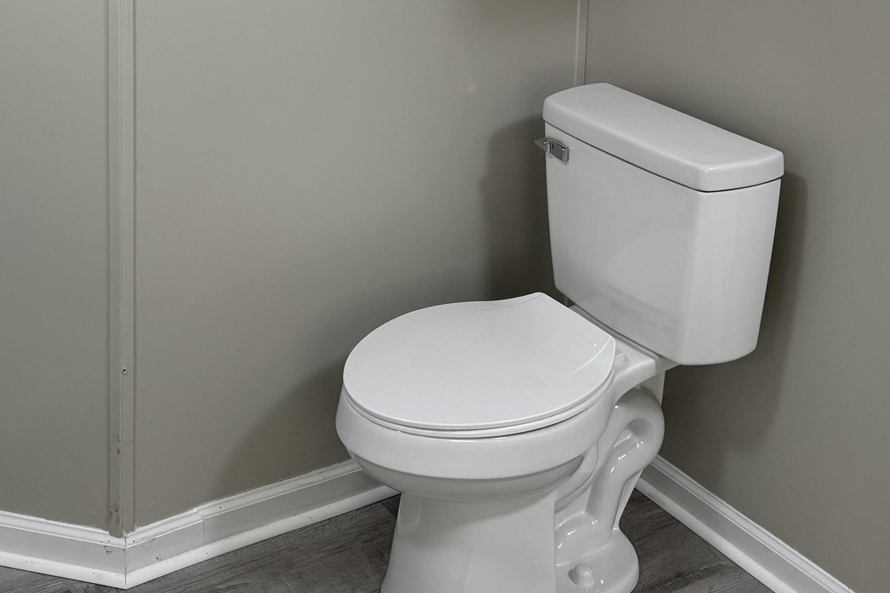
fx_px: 1359
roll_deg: -0.7
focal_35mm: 55
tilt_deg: -8.4
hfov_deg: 35.5
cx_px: 227
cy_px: -132
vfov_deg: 22.5
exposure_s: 1/120
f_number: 1.78
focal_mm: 6.76
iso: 160
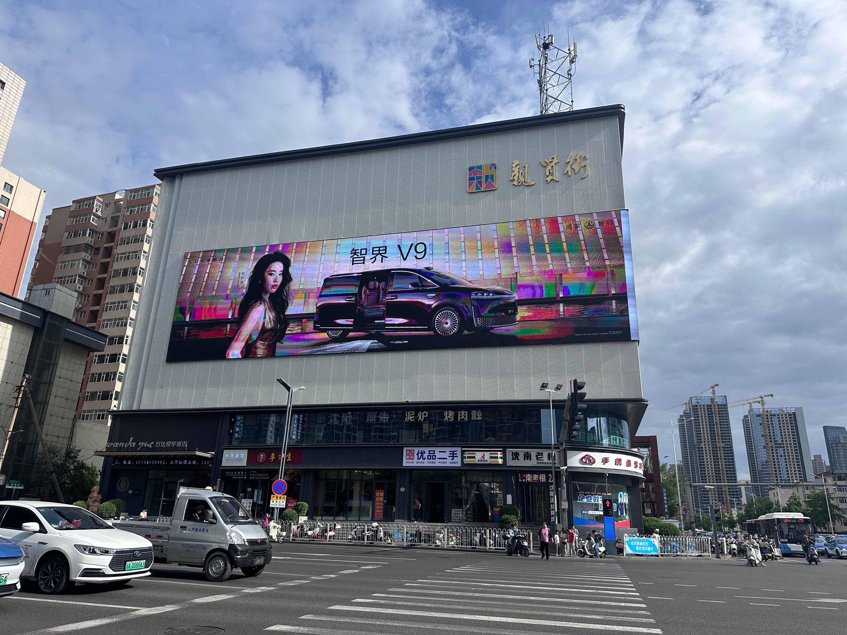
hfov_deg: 71.6
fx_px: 587
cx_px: 424
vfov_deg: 56.8
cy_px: 318
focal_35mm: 24
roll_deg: -1.4
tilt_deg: +19.1
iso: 80
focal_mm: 6.86
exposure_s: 1/5525
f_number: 1.78
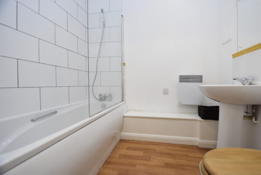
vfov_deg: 77.4
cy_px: 88
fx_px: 109
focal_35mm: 15
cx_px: 130
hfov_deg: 100.3
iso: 800
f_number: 4
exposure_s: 1/60
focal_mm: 10
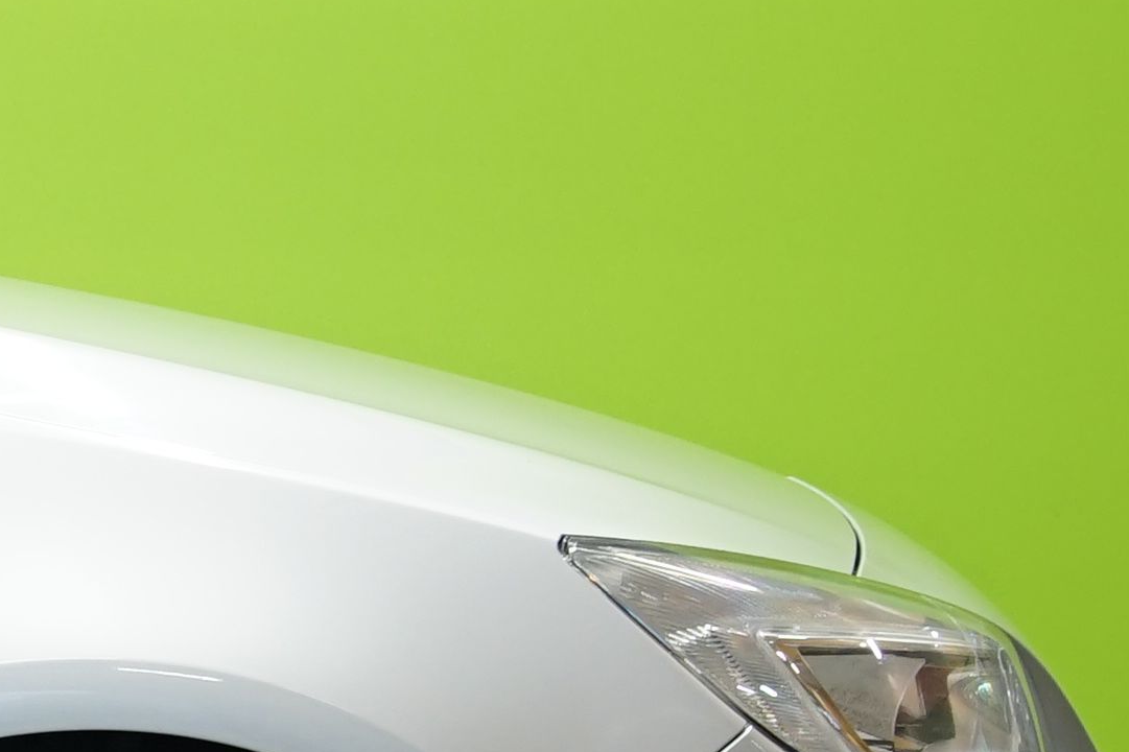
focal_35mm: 211
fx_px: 6615
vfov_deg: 6.5
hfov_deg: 8.8
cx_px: -1689
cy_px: 774
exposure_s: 1/15
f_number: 5
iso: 500
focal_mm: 38
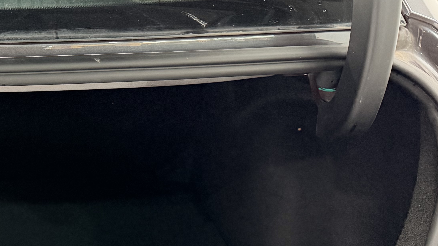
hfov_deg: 28.2
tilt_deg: -27.2
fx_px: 790
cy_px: 206
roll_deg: +1.1
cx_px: -45
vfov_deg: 17.5
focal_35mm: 68
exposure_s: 1/50
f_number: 1.78
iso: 400
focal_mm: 6.76
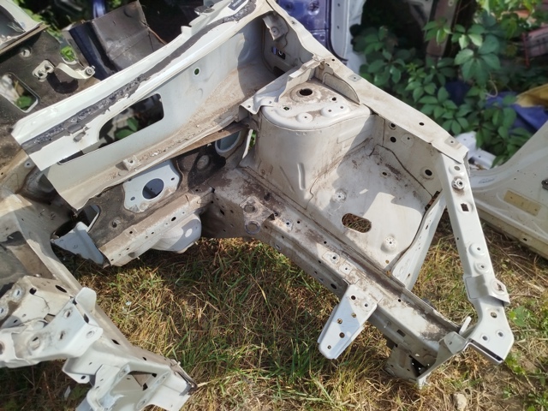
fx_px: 237
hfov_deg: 98.2
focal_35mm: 15
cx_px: 274
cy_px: 206
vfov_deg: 81.7
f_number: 1.7
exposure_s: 1/1162
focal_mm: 5.31
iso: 50
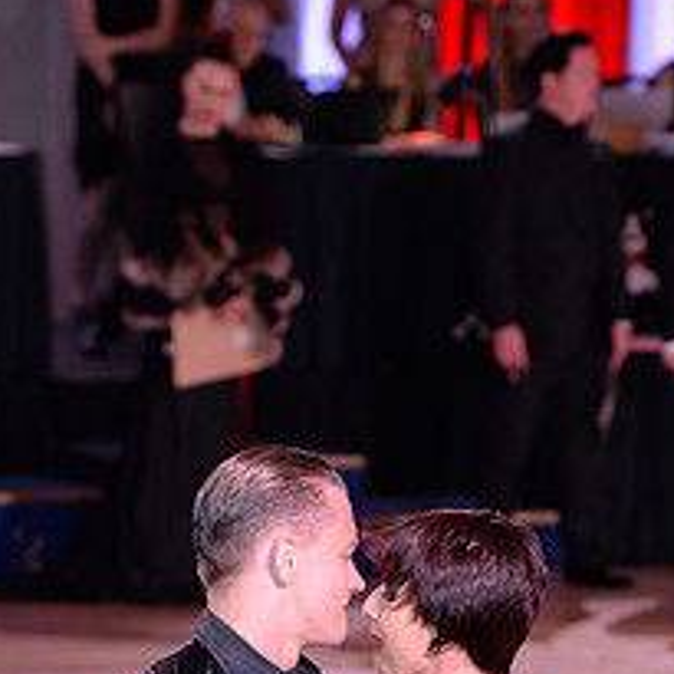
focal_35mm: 348
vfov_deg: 5.0
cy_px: 832
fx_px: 7666
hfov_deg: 5.0
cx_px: 298
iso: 2000
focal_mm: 145
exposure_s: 1/250
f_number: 5
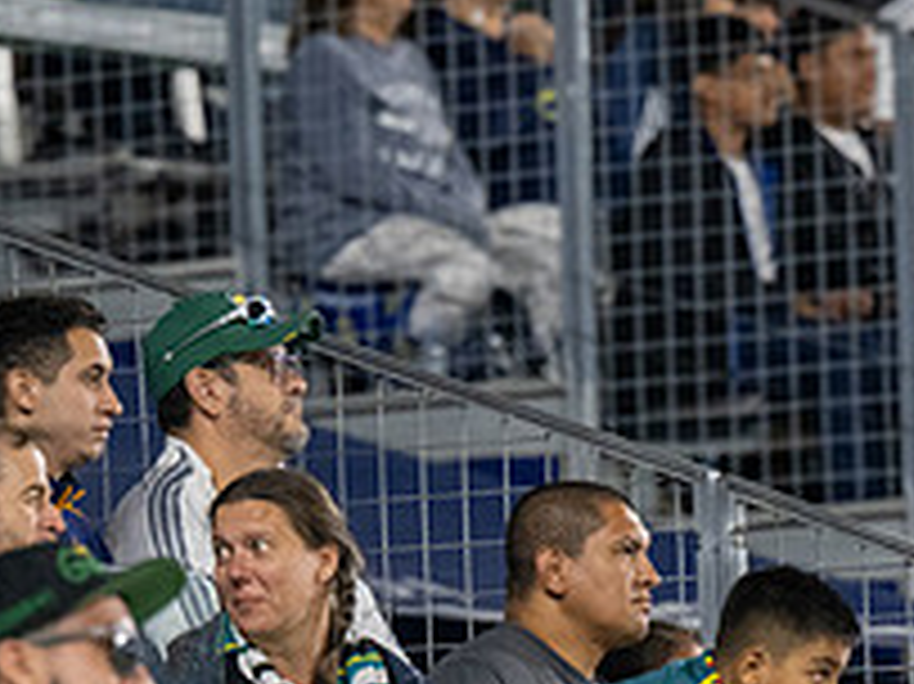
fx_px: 14514
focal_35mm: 550
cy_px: 709
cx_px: 707
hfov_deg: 3.6
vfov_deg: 2.7
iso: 3200
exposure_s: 1/400
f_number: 4
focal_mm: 200
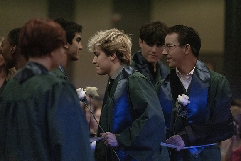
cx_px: 120
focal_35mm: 200
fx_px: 1339
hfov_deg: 10.3
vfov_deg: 6.9
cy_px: 80
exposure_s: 1/320
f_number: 2.8
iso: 20000
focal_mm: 200
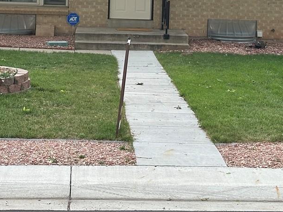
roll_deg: -2.1
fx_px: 1038
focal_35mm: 127
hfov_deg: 15.5
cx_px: 148
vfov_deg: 11.5
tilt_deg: -0.5
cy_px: -35
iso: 64
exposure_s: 1/894
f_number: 1.78
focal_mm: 6.86
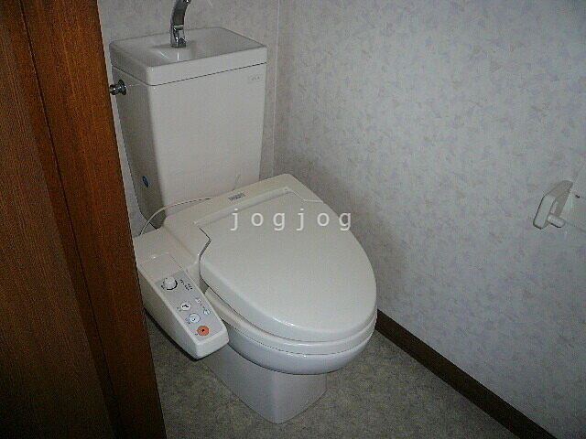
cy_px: 220
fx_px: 474
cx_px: 293
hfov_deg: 63.4
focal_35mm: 28
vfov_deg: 49.7
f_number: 2.8
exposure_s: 1/30
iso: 100
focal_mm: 4.6
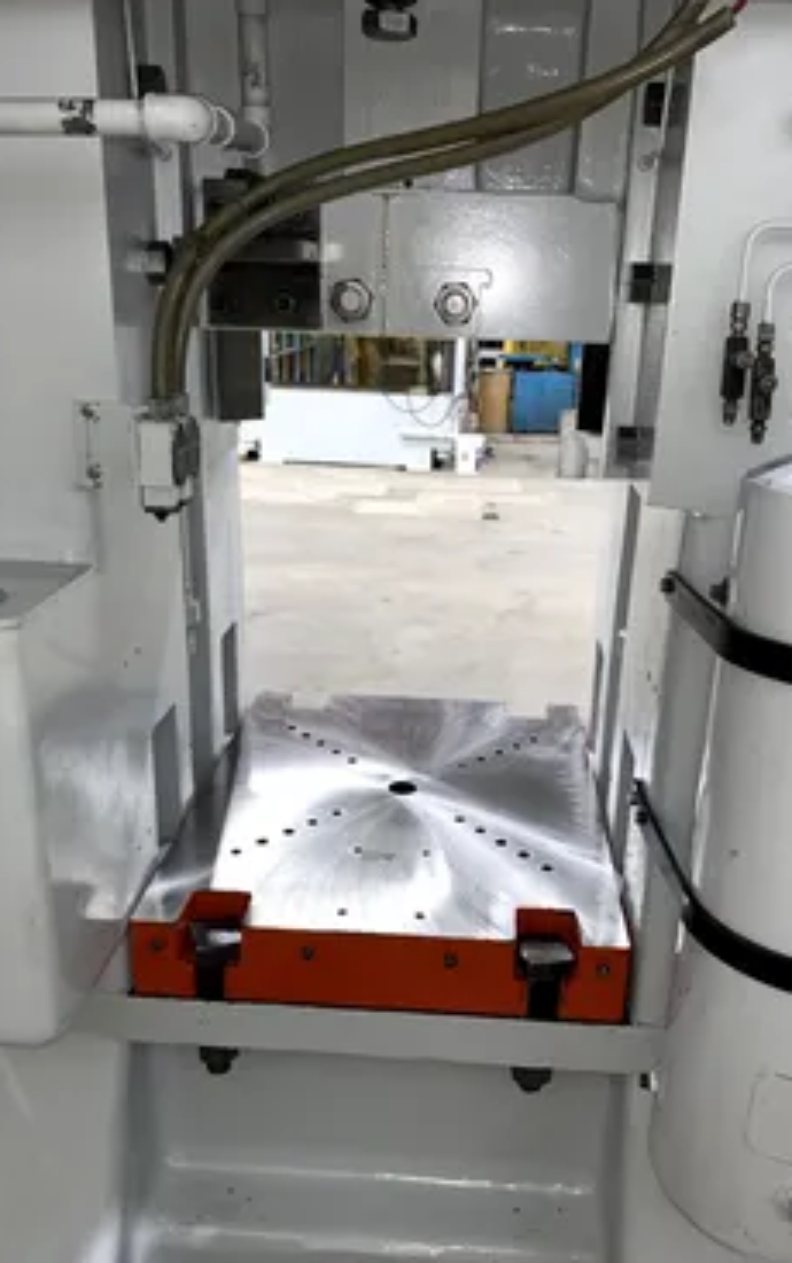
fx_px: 1034
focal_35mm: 30
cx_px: 410
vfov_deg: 62.8
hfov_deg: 41.9
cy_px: 671
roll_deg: -2.6
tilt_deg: -19.0
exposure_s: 1/28
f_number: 1.8
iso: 50
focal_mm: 4.25
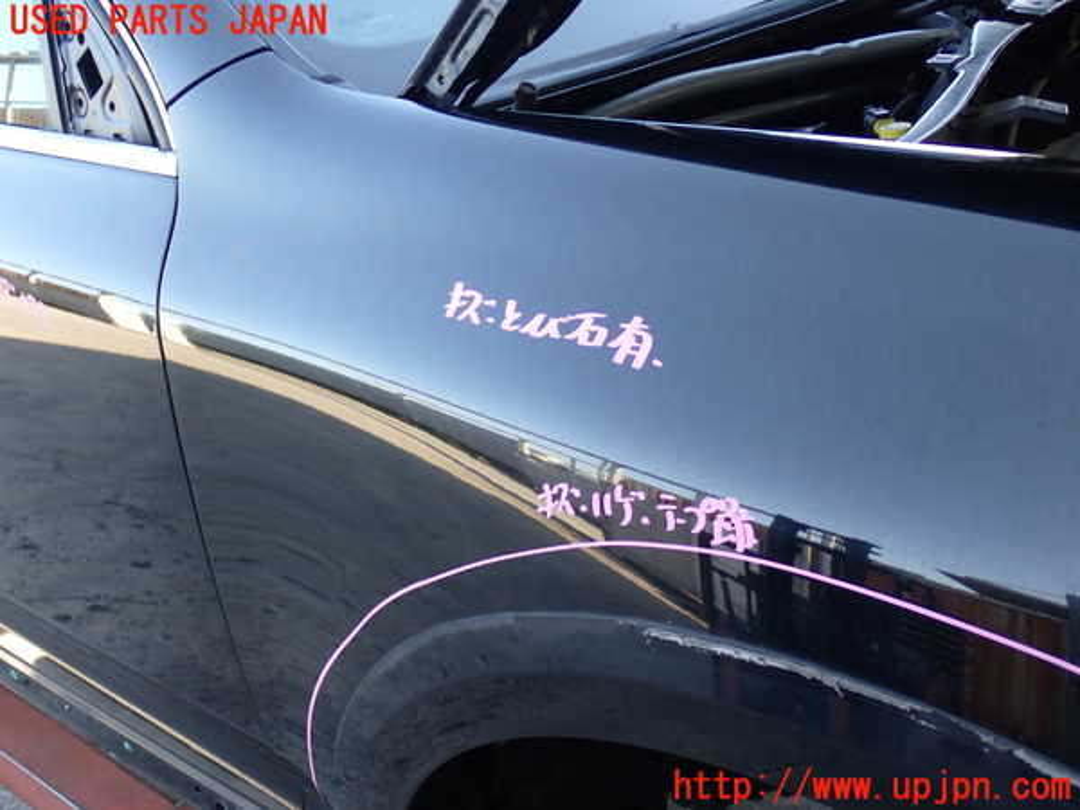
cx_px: 540
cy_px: 405
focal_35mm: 41
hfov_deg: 45.8
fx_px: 1279
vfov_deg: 35.1
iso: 125
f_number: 2.8
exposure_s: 1/80
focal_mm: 7.31
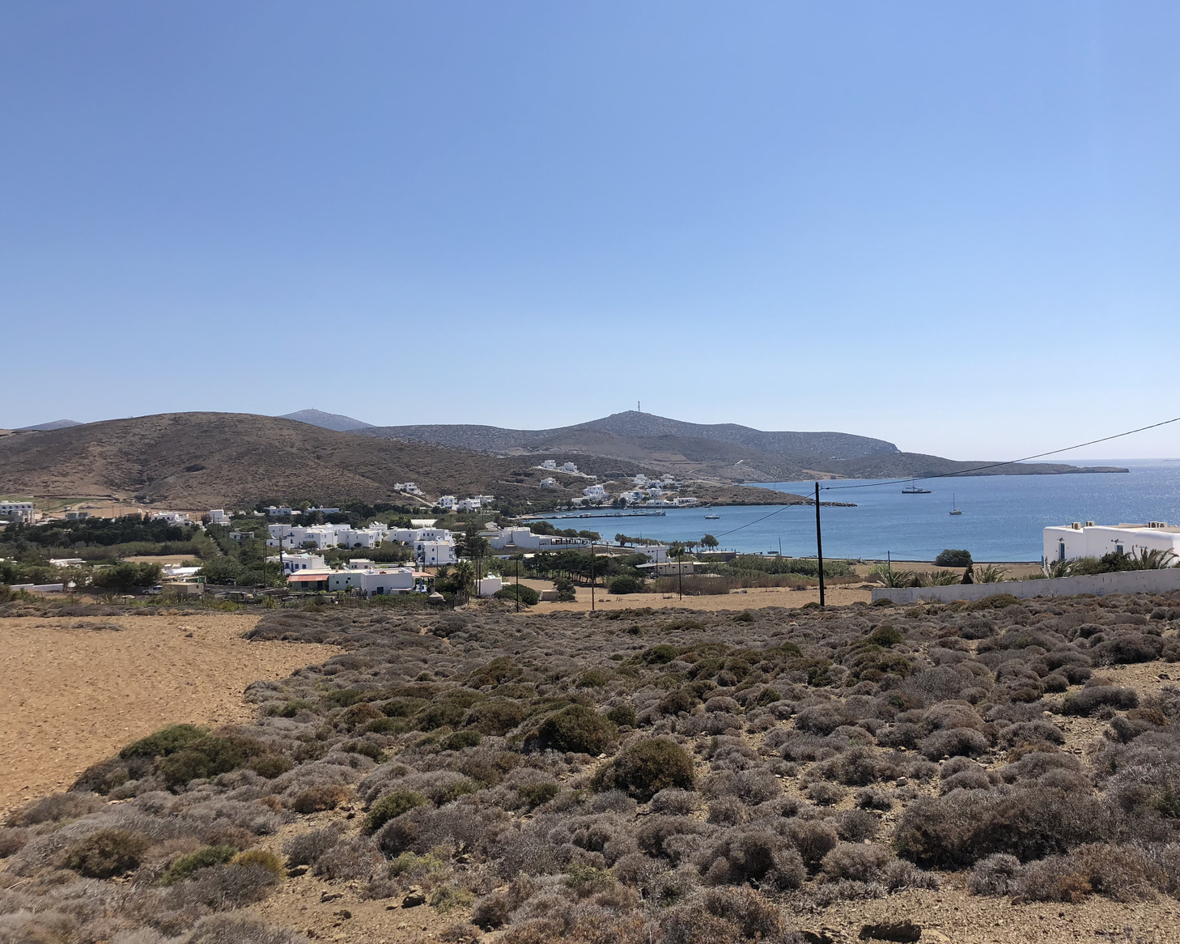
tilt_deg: +0.9
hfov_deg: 58.7
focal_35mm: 30
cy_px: 466
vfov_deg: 48.5
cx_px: 642
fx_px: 1048
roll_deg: +2.1
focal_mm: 4
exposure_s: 1/3690
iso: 20
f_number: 1.8
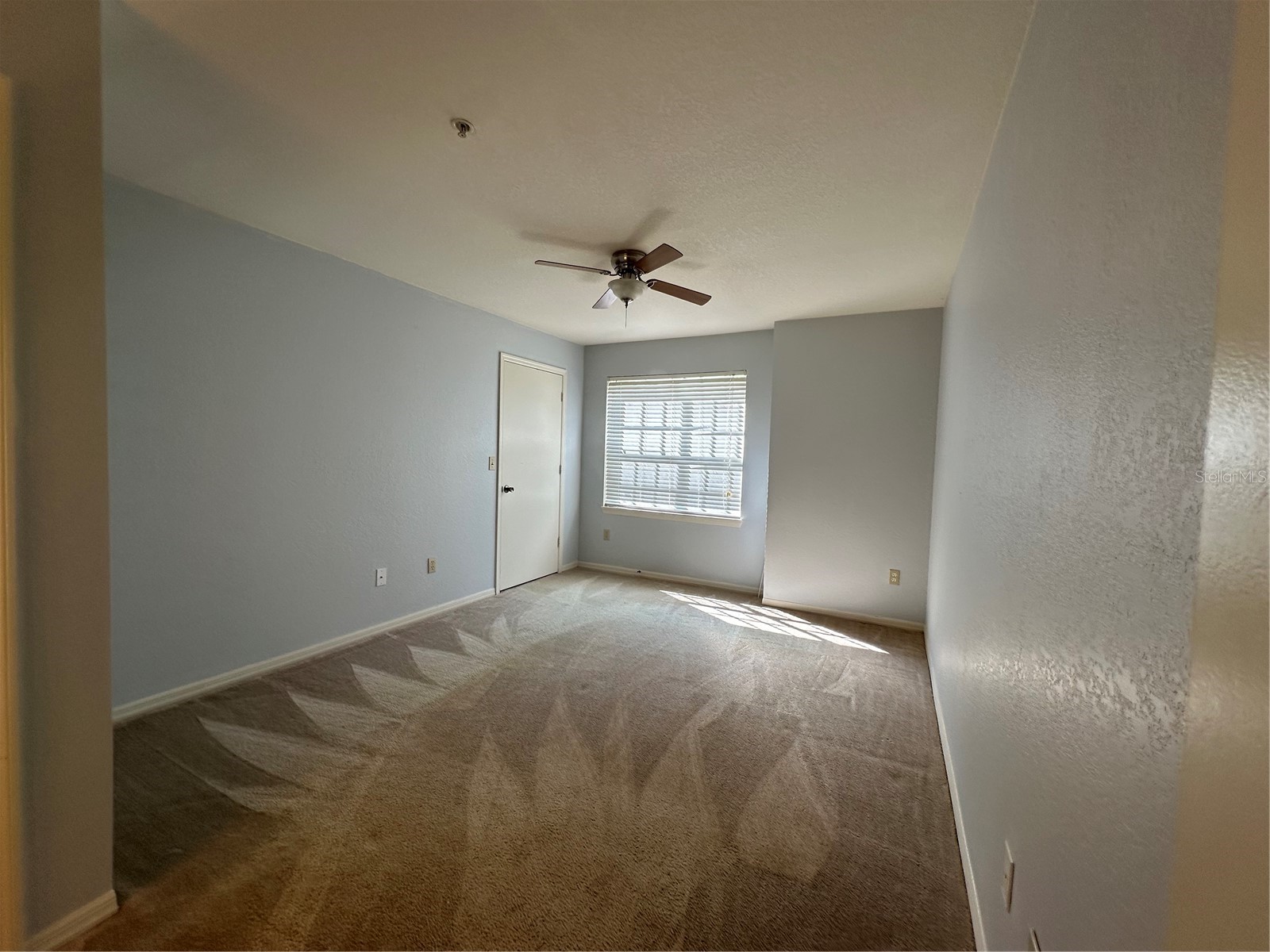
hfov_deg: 102.1
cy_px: 476
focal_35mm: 14
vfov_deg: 85.7
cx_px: 635
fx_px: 514
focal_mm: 2.22
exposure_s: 1/120
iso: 50
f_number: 2.2
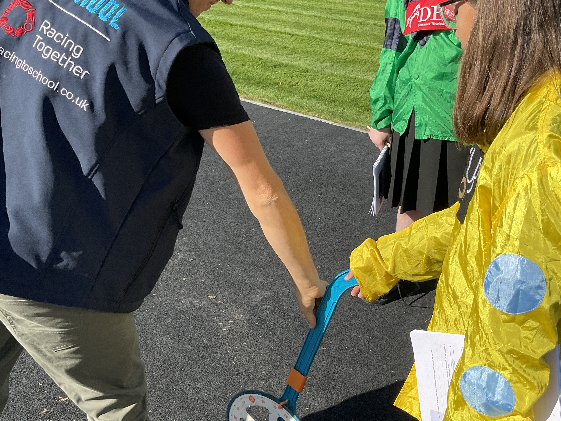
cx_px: 319
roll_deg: +0.3
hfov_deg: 45.7
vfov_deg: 35.0
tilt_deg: -29.7
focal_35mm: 41
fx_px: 664
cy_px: 247
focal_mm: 3
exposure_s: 1/1121
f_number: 1.8
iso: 20
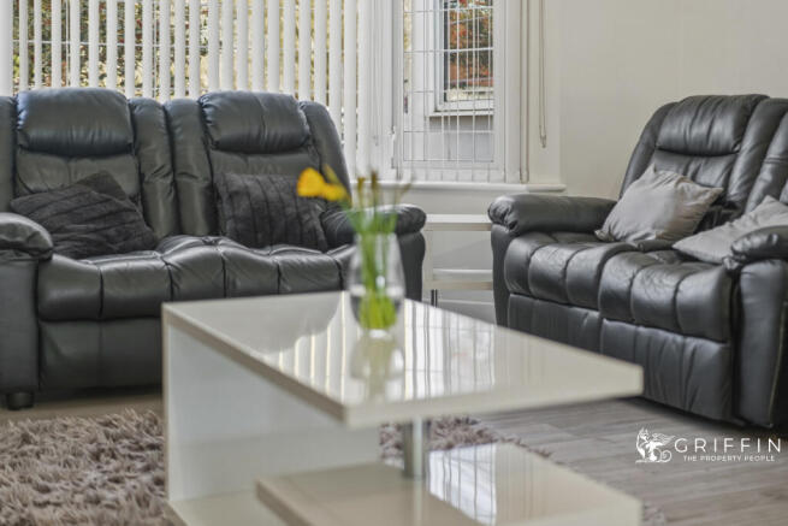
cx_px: 394
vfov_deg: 27.0
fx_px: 1095
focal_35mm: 50
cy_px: 263
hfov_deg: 39.6
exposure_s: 1/100
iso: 100
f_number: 1.8
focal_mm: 50
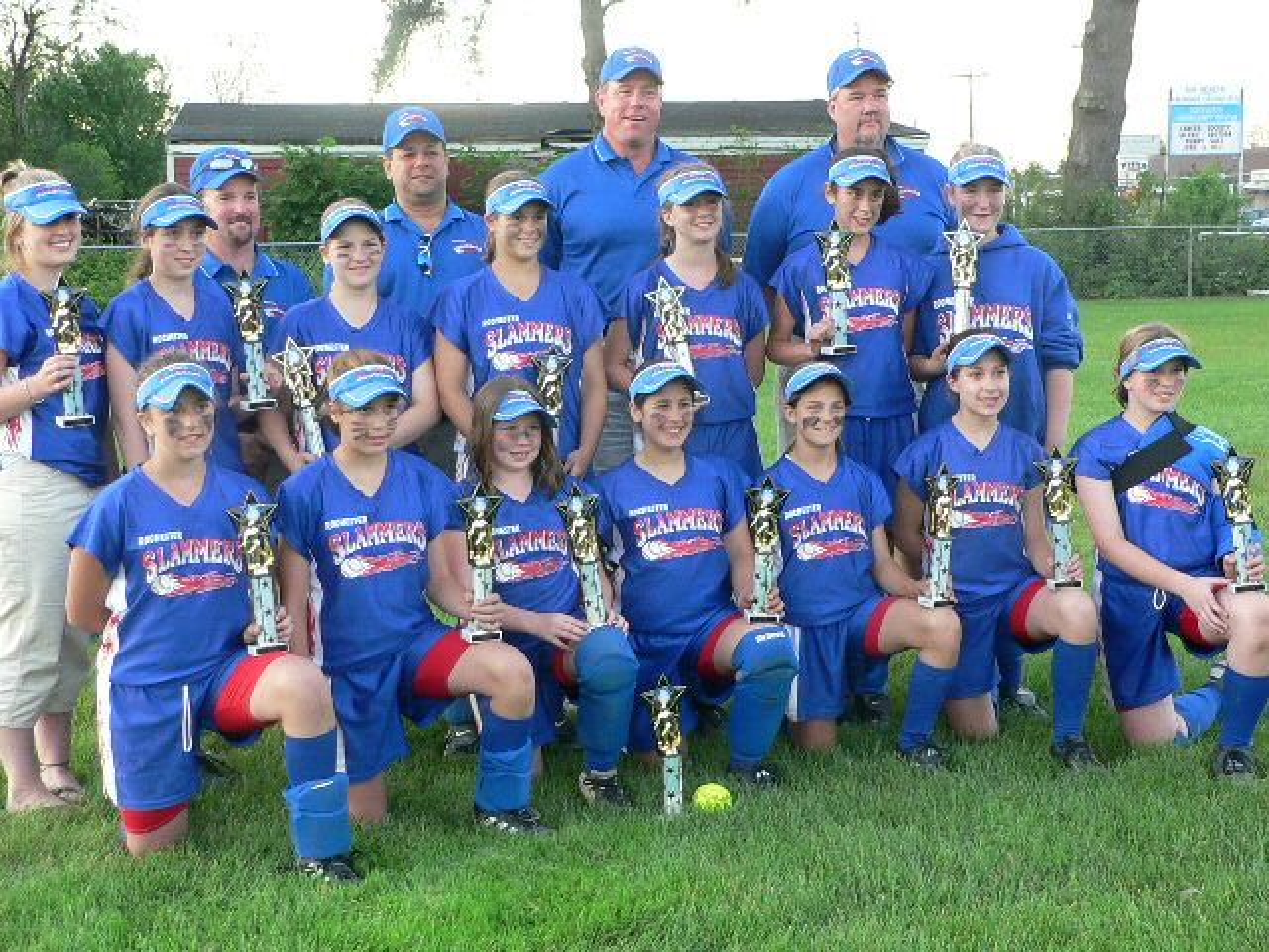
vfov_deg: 25.2
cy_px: 476
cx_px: 634
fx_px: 2126
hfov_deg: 33.2
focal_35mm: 58
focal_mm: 7.7
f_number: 2.8
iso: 200
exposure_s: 1/50
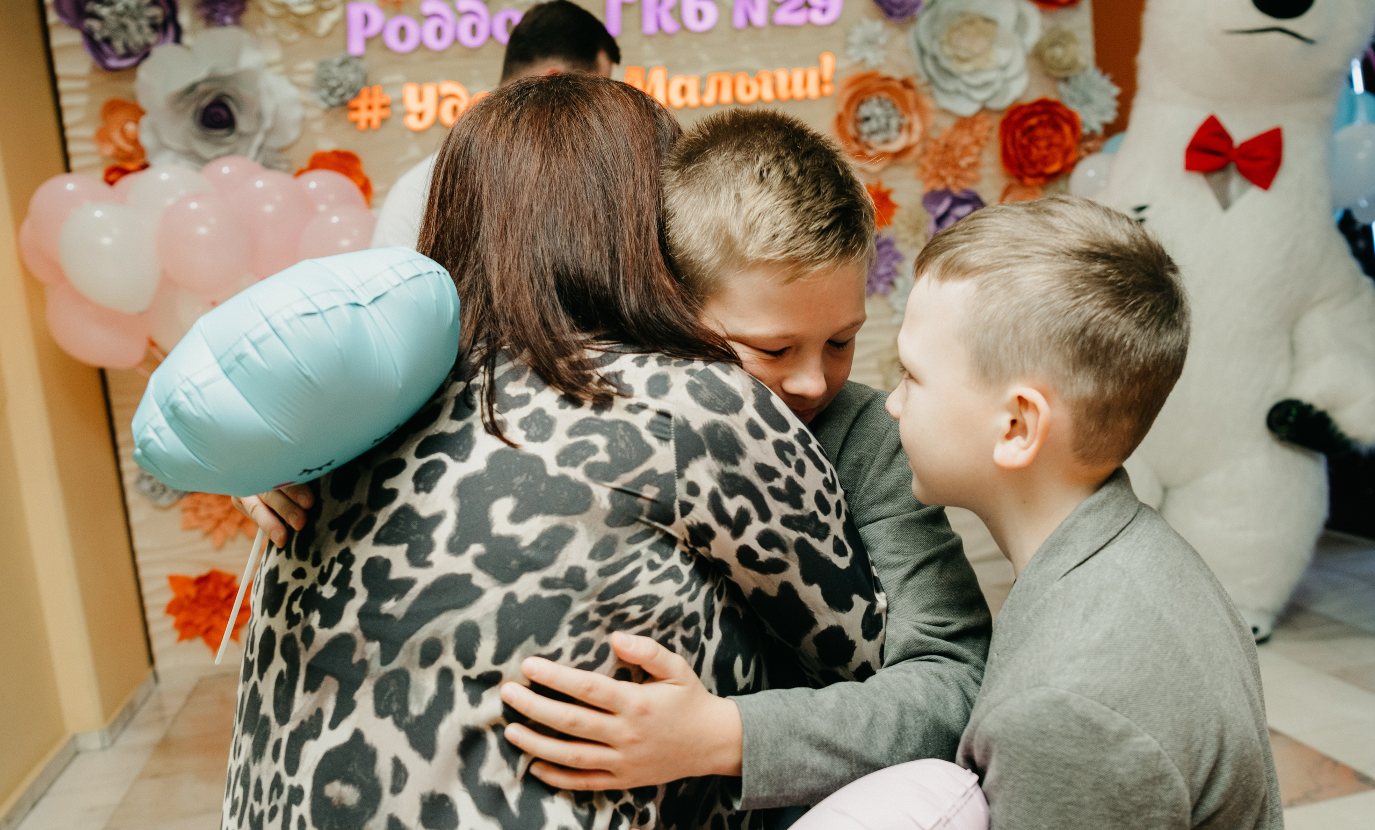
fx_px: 1361
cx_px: 729
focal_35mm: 37
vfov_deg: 33.8
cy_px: 510
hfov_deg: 53.6
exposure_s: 1/160
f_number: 4
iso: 320
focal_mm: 28
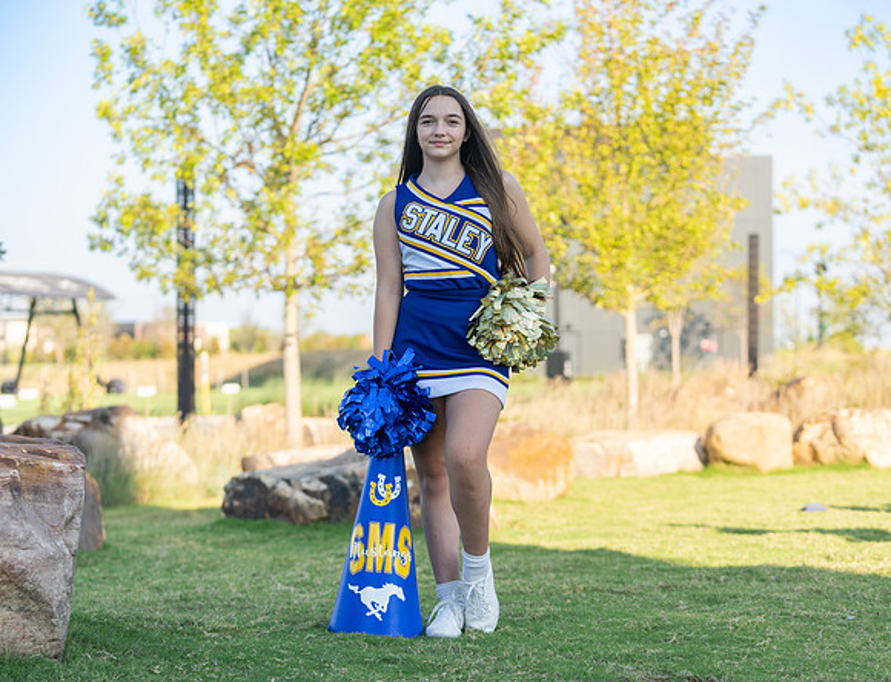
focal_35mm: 82
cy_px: 359
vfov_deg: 18.2
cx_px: 426
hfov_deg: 23.6
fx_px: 2133
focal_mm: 70
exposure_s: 1/400
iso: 100
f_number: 3.2
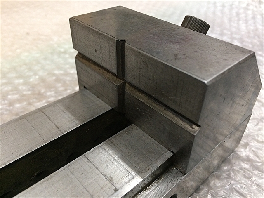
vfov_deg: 48.2
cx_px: 132
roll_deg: -1.7
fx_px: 221
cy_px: 99
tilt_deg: -36.9
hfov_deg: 61.7
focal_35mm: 29
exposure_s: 1/30
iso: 160
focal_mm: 4.15
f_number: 2.2
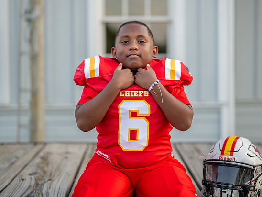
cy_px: 83
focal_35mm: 64
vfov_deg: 22.9
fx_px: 484
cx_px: 139
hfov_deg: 30.3
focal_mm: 50
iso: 200
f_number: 1.2
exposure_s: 1/1250
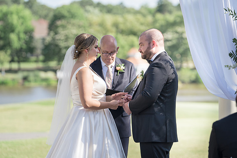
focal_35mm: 173
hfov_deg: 11.9
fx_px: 1138
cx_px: 124
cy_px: 83
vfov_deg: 7.9
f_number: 4
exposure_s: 1/500
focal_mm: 165
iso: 100
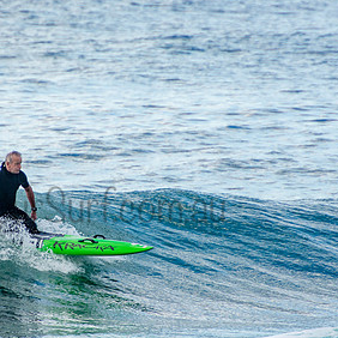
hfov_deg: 1.7
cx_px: 98
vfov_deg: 1.7
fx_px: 11599
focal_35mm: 1050
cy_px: 195
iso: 180
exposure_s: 1/640
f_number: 5.6
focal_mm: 400
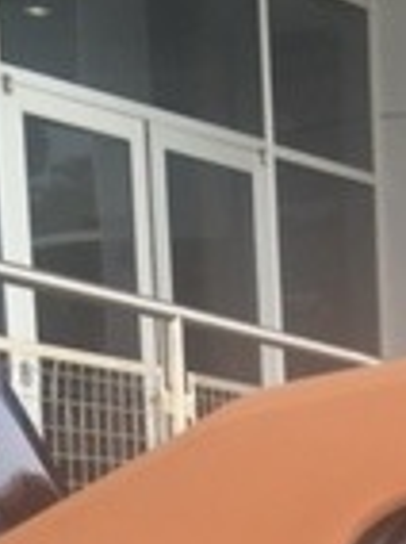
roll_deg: -1.4
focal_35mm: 131
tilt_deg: -8.9
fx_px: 2055
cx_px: 823
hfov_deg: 10.4
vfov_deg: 13.5
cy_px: 973
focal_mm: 4.15
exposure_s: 1/175
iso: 25
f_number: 2.2
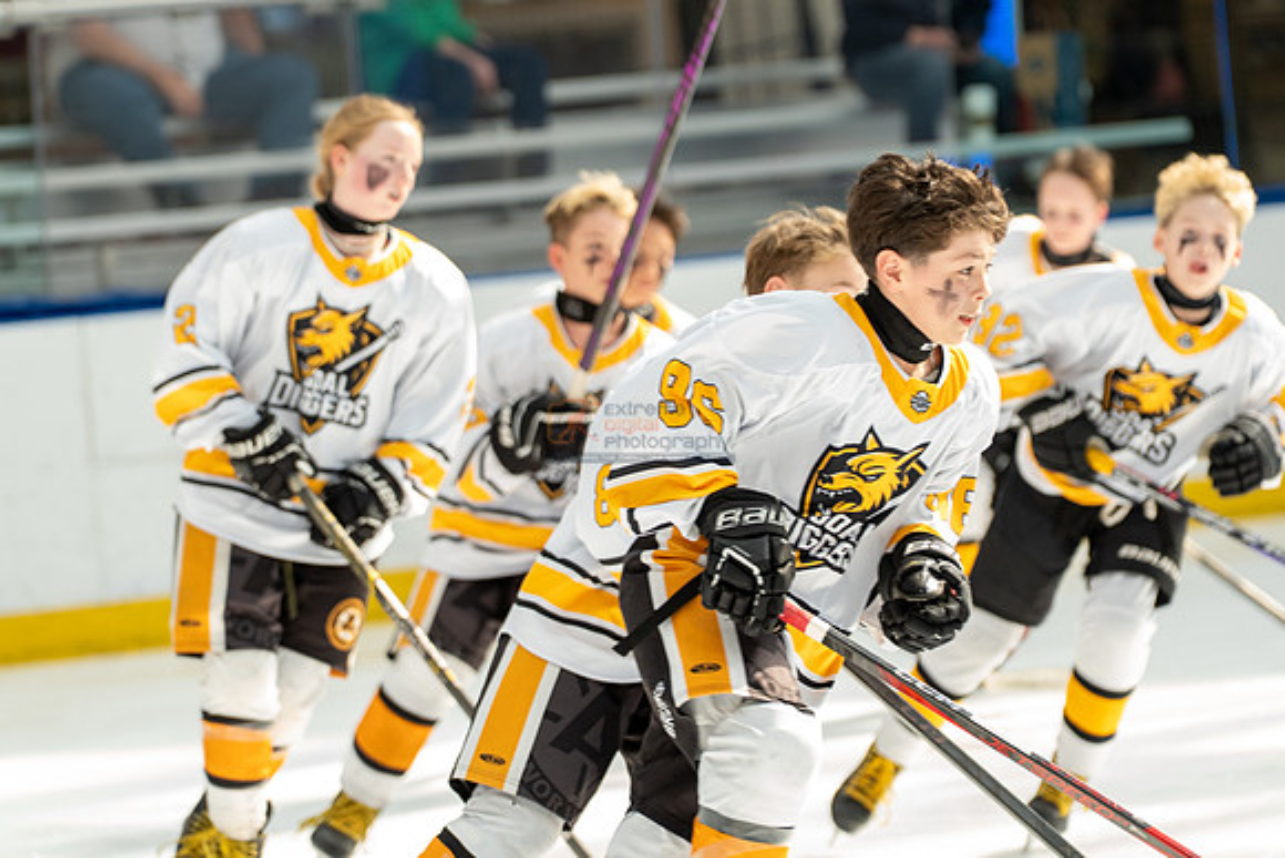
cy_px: 429
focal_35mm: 225
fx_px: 8033
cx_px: 642
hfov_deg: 9.1
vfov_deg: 6.1
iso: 1000
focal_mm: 150
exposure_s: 1/800
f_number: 3.2
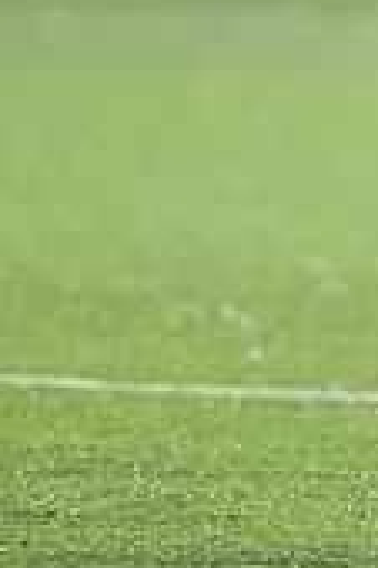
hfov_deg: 0.7
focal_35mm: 2005
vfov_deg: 1.0
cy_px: 37
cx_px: 1114
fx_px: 31641
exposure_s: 1/1600
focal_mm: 400
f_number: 3.2
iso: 5000
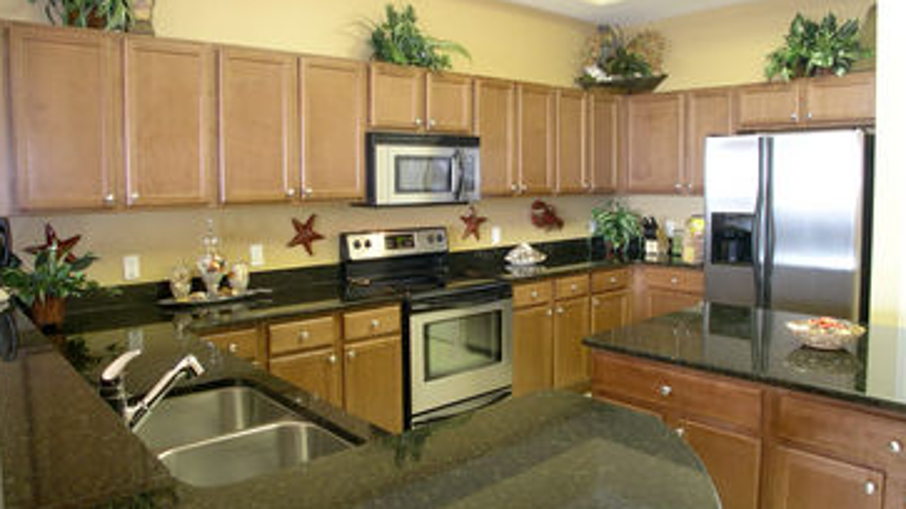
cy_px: 222
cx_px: 452
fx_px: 1009
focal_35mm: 42
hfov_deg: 48.4
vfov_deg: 28.3
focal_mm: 8
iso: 200
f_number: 2.8
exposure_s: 1/6
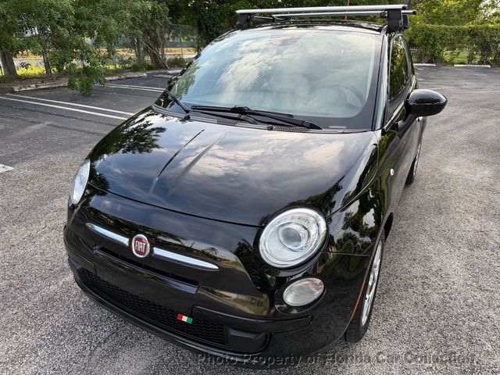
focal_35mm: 24
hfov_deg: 71.6
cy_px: 188
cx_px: 250
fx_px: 347
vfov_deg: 56.8
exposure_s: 1/551
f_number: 1.78
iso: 80
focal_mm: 6.76
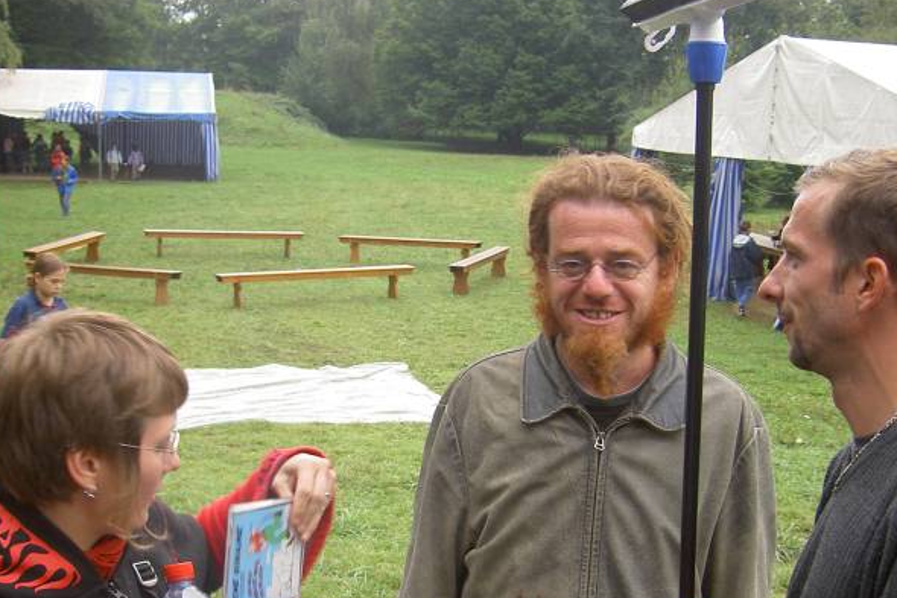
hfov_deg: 36.2
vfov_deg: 24.4
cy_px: 437
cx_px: 398
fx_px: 1370
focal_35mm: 55
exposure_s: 1/100
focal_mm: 8
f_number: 2.8
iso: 100
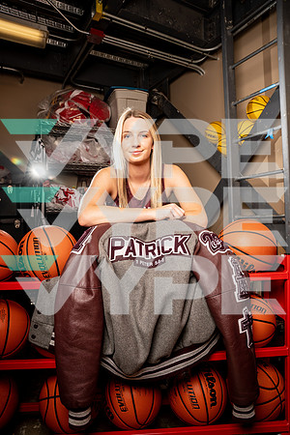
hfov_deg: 53.1
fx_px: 290
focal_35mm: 24
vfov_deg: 73.7
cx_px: 145
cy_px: 218
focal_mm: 24
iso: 100
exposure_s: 1/250
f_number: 7.1
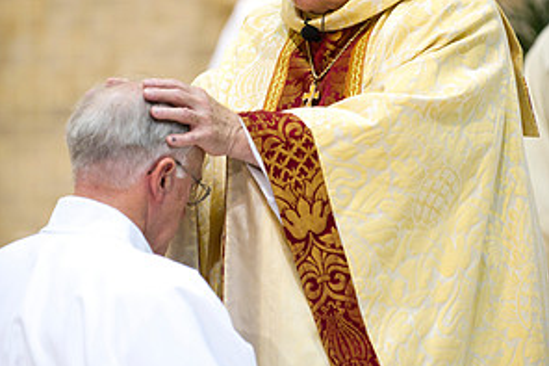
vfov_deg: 5.3
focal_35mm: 258
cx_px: 274
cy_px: 165
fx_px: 3932
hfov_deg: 8.0
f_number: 2.8
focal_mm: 170
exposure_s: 1/125
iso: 2000
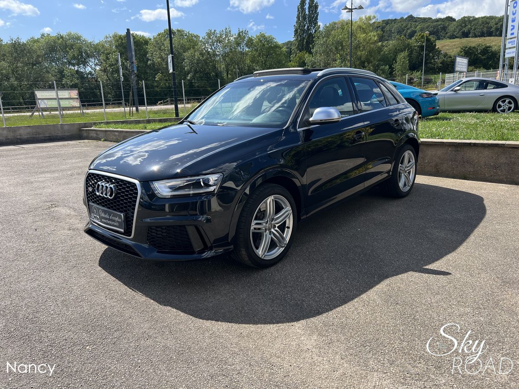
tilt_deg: -12.8
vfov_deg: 53.1
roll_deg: +2.3
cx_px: 260
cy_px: 194
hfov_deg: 67.3
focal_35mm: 26
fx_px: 390
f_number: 1.5
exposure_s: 1/2045
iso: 50
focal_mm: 5.7
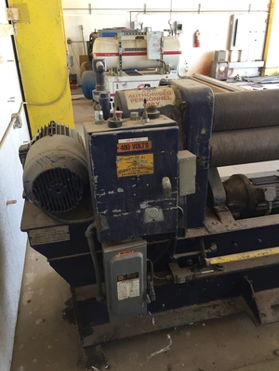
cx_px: 140
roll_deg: +1.0
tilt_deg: -25.3
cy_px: 186
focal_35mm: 29
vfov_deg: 61.7
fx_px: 312
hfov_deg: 48.2
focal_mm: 4.15
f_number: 2.2
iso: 32
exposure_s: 1/40
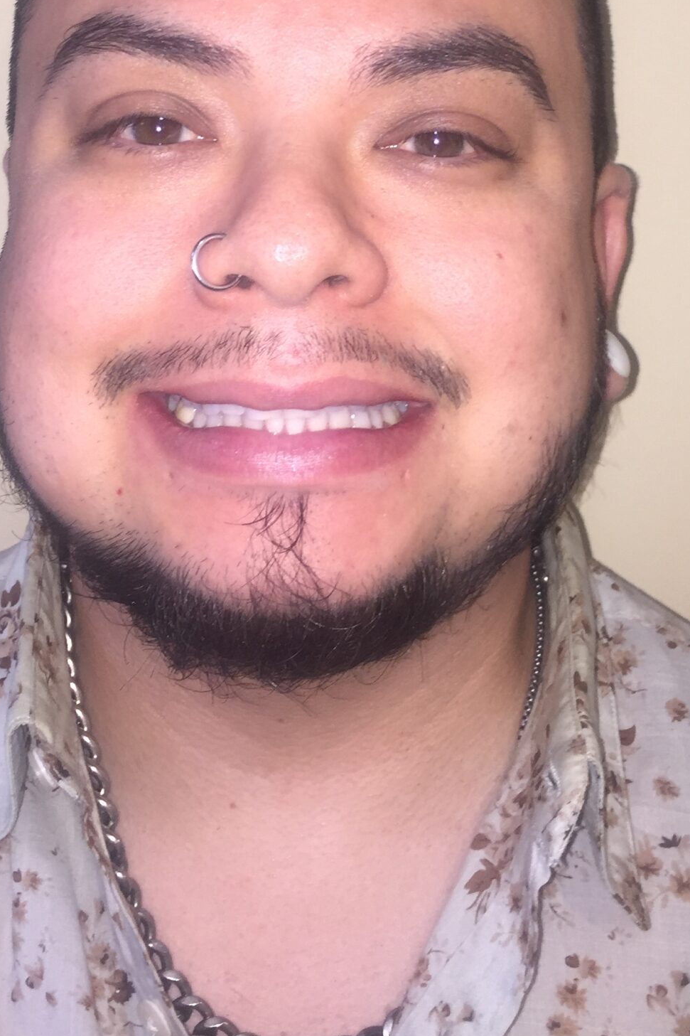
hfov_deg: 25.5
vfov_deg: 36.0
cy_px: 173
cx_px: 337
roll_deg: -0.8
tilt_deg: -5.6
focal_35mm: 53
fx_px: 1524
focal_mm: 4.15
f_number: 2.2
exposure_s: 1/30
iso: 40
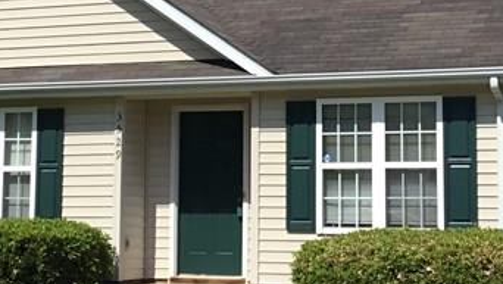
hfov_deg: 21.1
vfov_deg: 12.0
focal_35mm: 101
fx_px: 1348
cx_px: 256
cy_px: 44
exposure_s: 1/1942
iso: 25
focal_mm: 3.3
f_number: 2.4
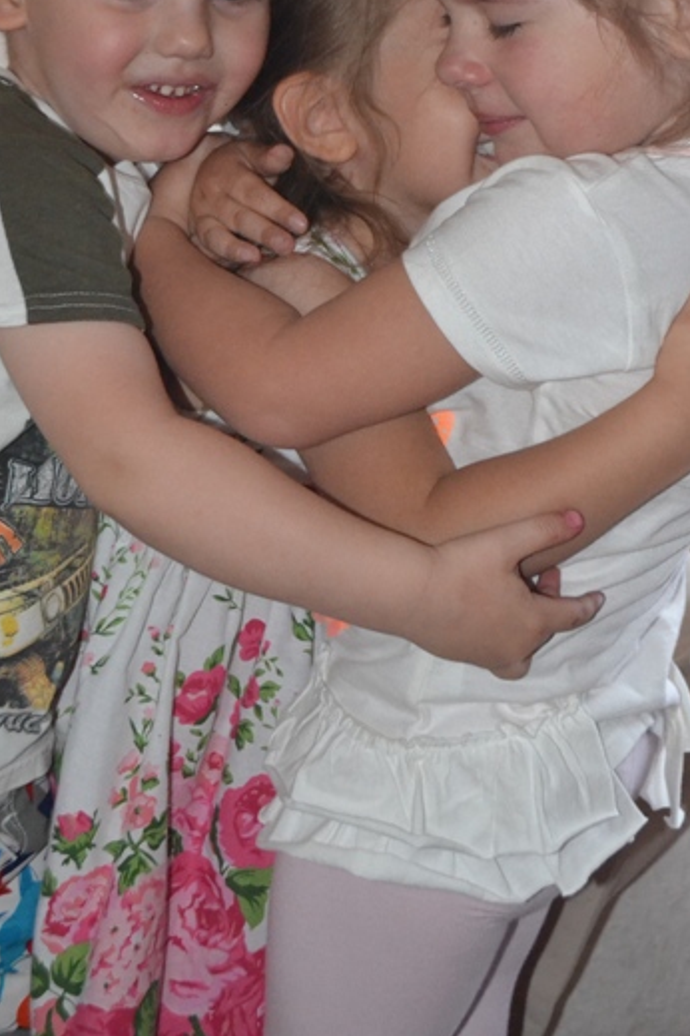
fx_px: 2041
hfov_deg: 19.2
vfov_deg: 28.1
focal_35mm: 71
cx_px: 343
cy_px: 273
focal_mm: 32
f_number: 4.8
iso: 3200
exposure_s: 1/60
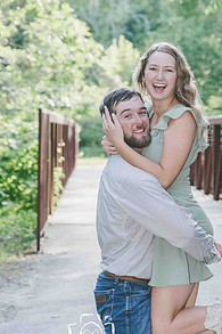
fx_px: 1222
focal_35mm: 132
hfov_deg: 10.4
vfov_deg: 15.5
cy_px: 202
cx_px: 165
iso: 1600
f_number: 5.6
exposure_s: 1/500
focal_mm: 86
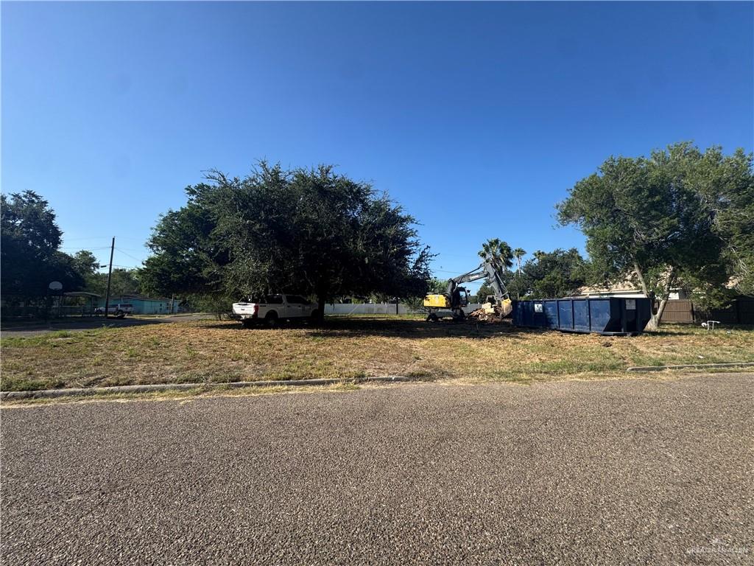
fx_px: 305
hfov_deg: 102.1
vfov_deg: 85.7
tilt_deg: +4.9
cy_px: 283
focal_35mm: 14
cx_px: 377
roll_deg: -1.0
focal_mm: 2.22
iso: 50
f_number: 2.2
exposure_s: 1/1178
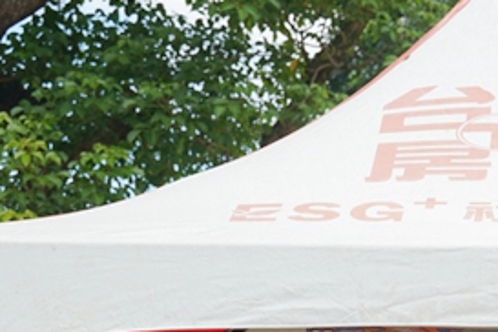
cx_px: 536
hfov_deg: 13.9
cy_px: 711
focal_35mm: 145
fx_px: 2006
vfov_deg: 8.8
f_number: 4.5
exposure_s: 1/200
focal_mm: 33
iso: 100
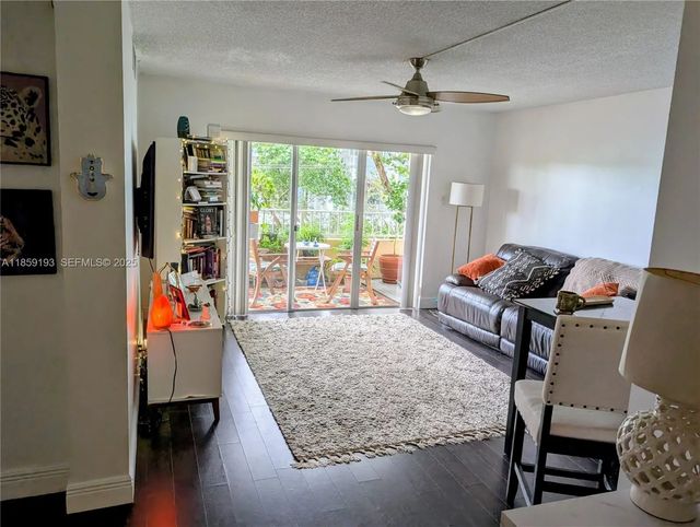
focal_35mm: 24
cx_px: 350
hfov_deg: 71.5
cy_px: 264
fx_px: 486
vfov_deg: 56.9
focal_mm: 6.9
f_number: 1.68
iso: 20
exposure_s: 1/179
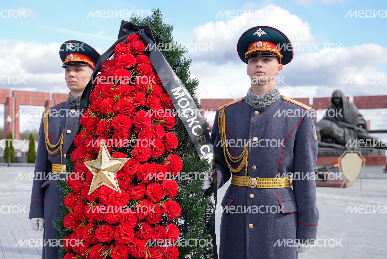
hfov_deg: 51.9
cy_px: 130
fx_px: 398
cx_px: 194
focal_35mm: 37
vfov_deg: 36.0
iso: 320
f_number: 4.5
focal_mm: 37
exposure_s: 1/1000
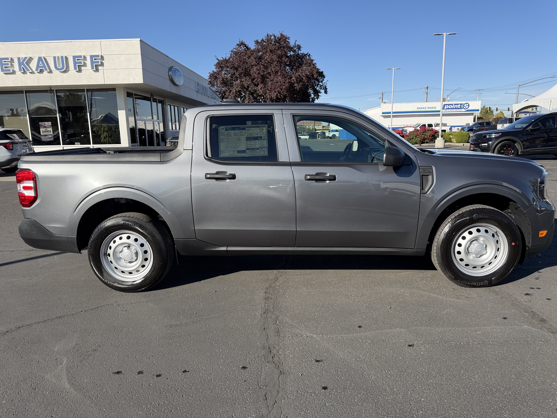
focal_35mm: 24
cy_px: 209
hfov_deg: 71.6
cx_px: 278
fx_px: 386
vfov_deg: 56.8
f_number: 1.78
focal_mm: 6.76
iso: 80
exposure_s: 1/3759
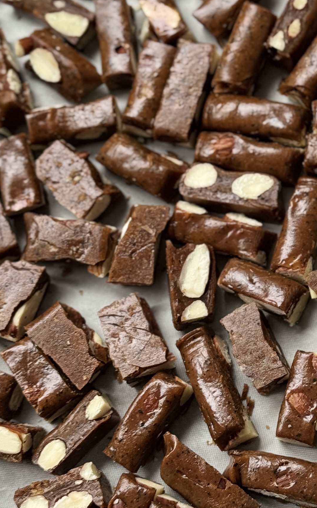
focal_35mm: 120
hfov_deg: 10.6
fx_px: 1660
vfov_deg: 17.3
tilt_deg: -70.6
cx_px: 433
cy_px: 169
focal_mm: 6.76
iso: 64
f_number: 1.78
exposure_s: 1/121
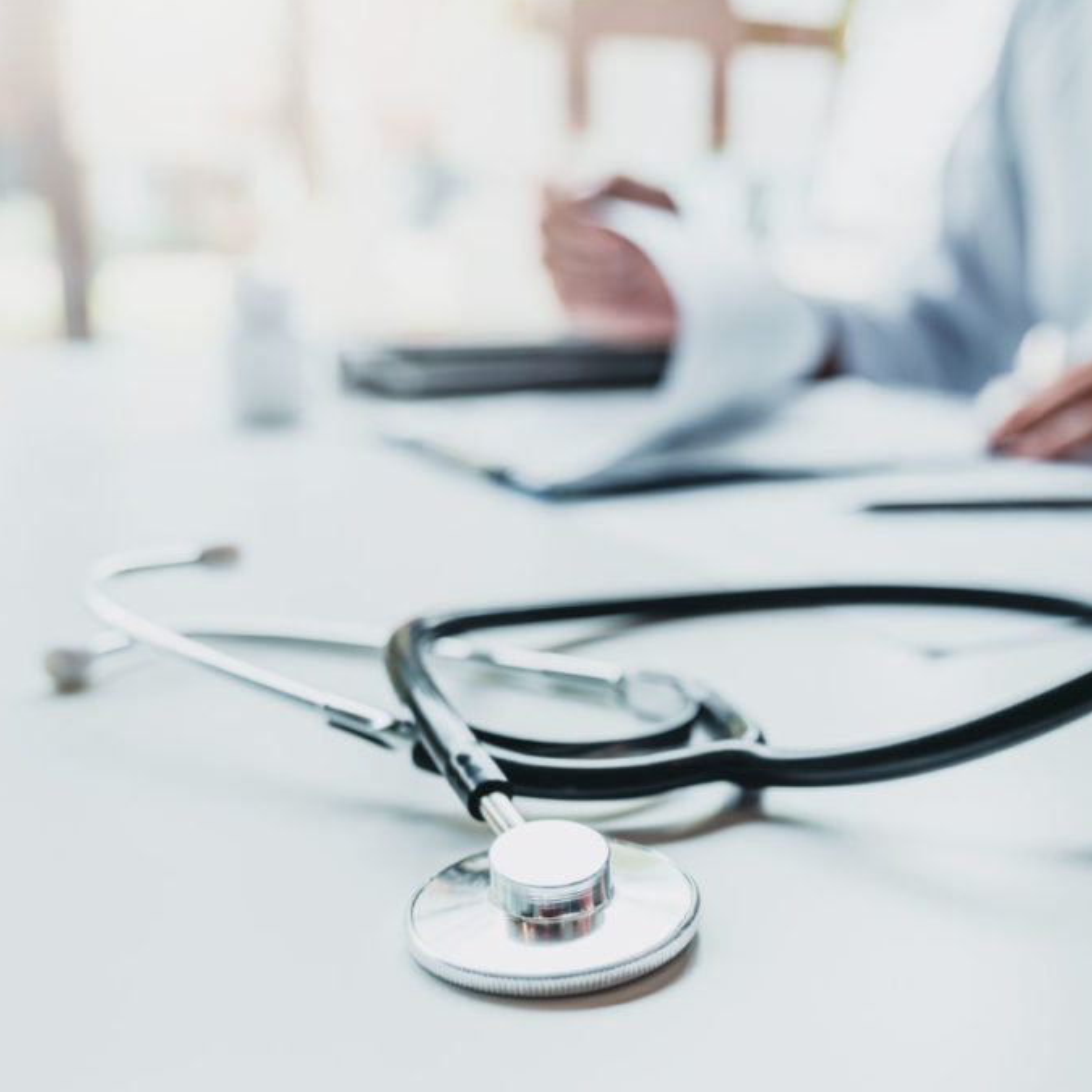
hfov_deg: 41.5
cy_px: 546
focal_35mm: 40
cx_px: 694
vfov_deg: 41.9
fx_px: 1428
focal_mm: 20.6
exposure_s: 1/400
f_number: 2.8
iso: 200
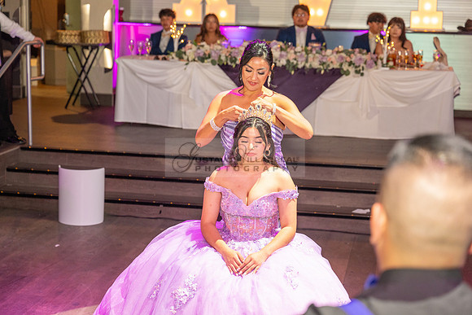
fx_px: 918
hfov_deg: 28.8
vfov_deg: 19.5
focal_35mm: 70
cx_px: 236
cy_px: 158
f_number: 4
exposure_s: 1/125
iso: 1000
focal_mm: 70
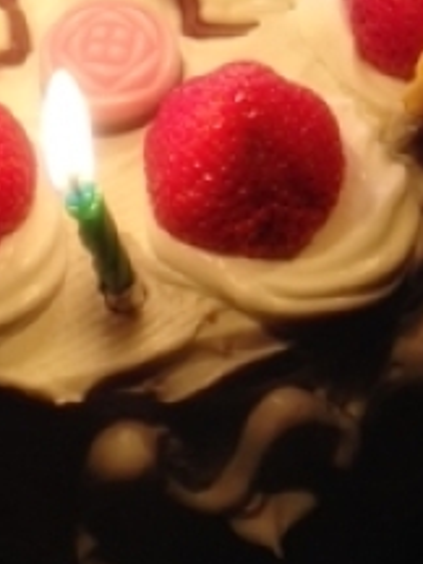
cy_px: -3
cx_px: 98
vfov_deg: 23.1
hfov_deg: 18.1
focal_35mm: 81
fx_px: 1320
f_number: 2.4
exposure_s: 1/30
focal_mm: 4.28
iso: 64
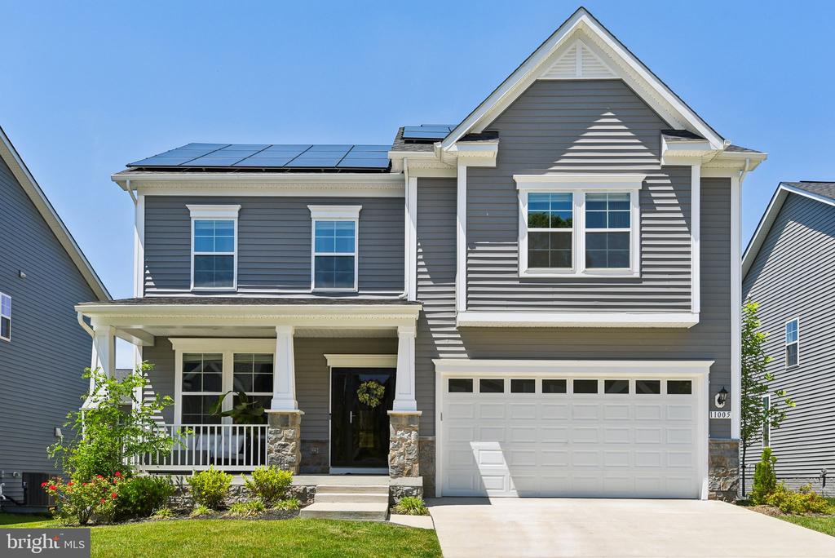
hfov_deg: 54.4
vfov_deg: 37.9
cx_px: 418
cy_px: 279
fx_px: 812
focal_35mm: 35
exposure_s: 1/1600
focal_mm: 35
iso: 400
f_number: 8
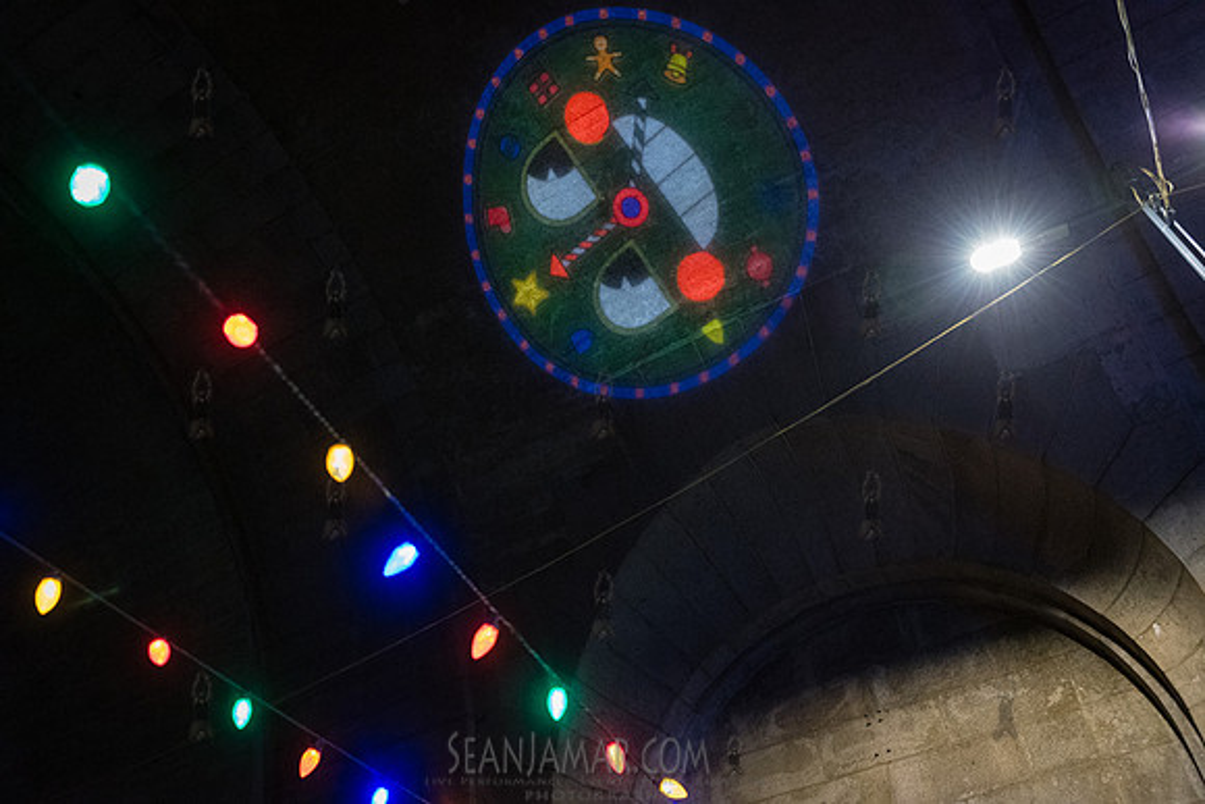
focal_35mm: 31
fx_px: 1038
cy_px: 402
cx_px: 602
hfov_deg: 60.3
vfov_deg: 42.3
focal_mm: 31
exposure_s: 1/125
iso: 6400
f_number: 3.5
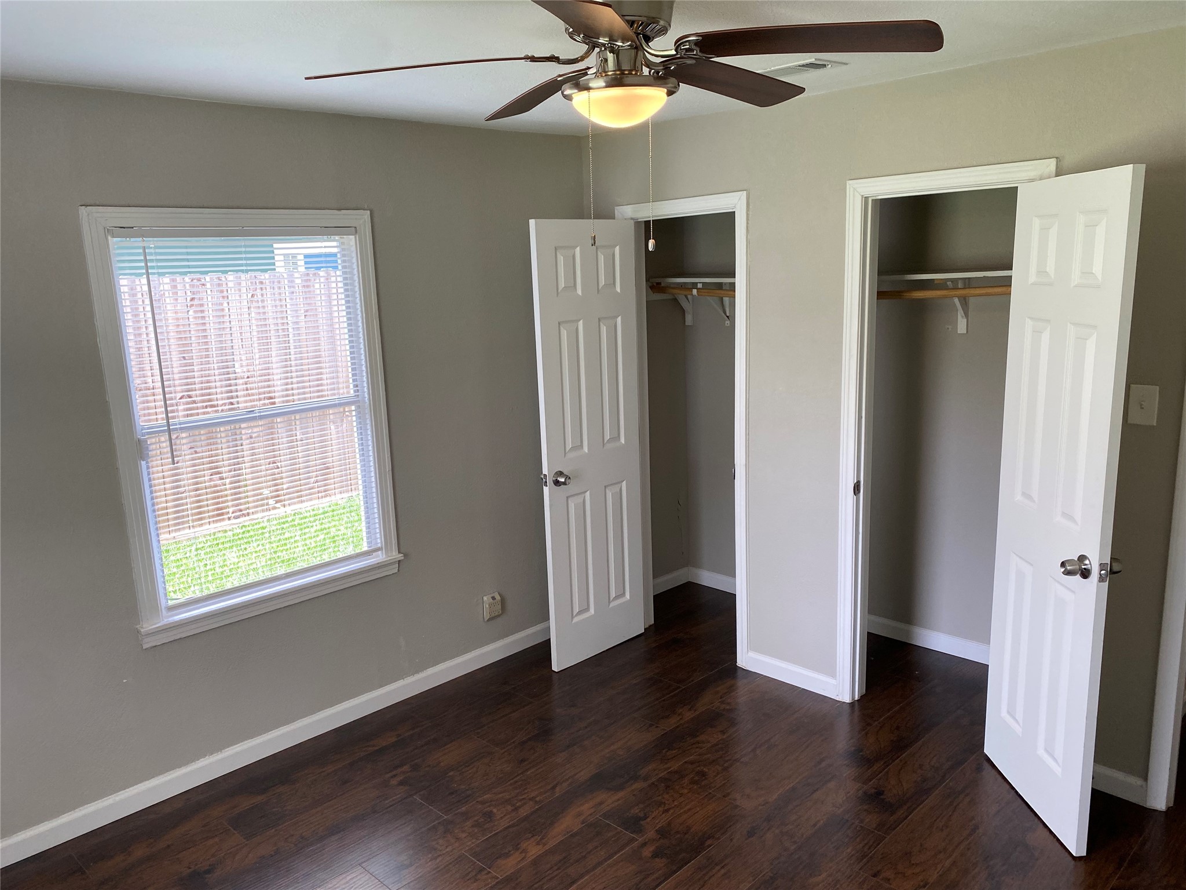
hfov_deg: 67.3
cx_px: 593
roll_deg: +1.9
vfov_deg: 53.1
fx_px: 891
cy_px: 445
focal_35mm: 26
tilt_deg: -11.8
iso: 80
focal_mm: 4.25
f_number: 1.8
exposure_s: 1/121
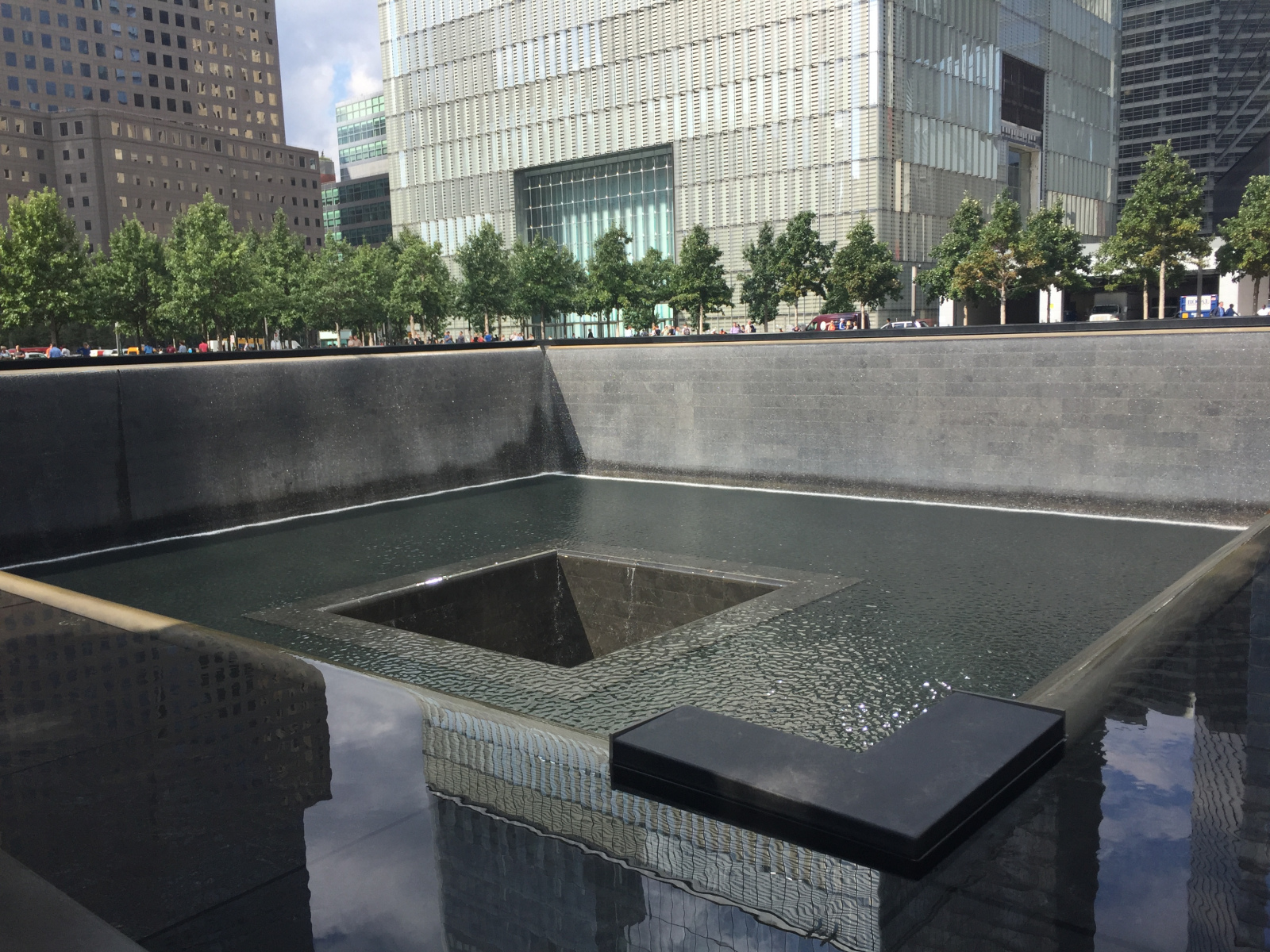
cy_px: 476
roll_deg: +1.6
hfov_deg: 61.7
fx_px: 1064
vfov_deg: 48.2
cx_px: 635
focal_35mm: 29
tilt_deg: -6.9
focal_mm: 4.15
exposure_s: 1/1236
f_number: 2.2
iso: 32
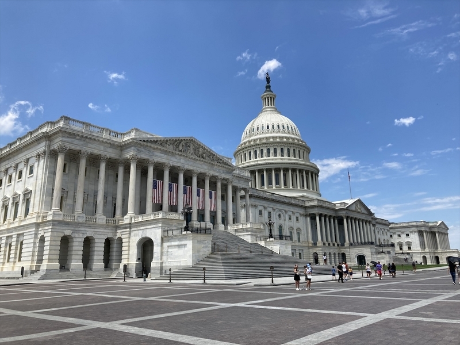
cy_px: 172
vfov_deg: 49.7
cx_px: 230
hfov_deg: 63.4
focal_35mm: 28
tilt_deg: +15.9
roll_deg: +0.2
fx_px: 372
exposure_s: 1/2525
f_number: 1.8
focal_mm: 3.99
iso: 20
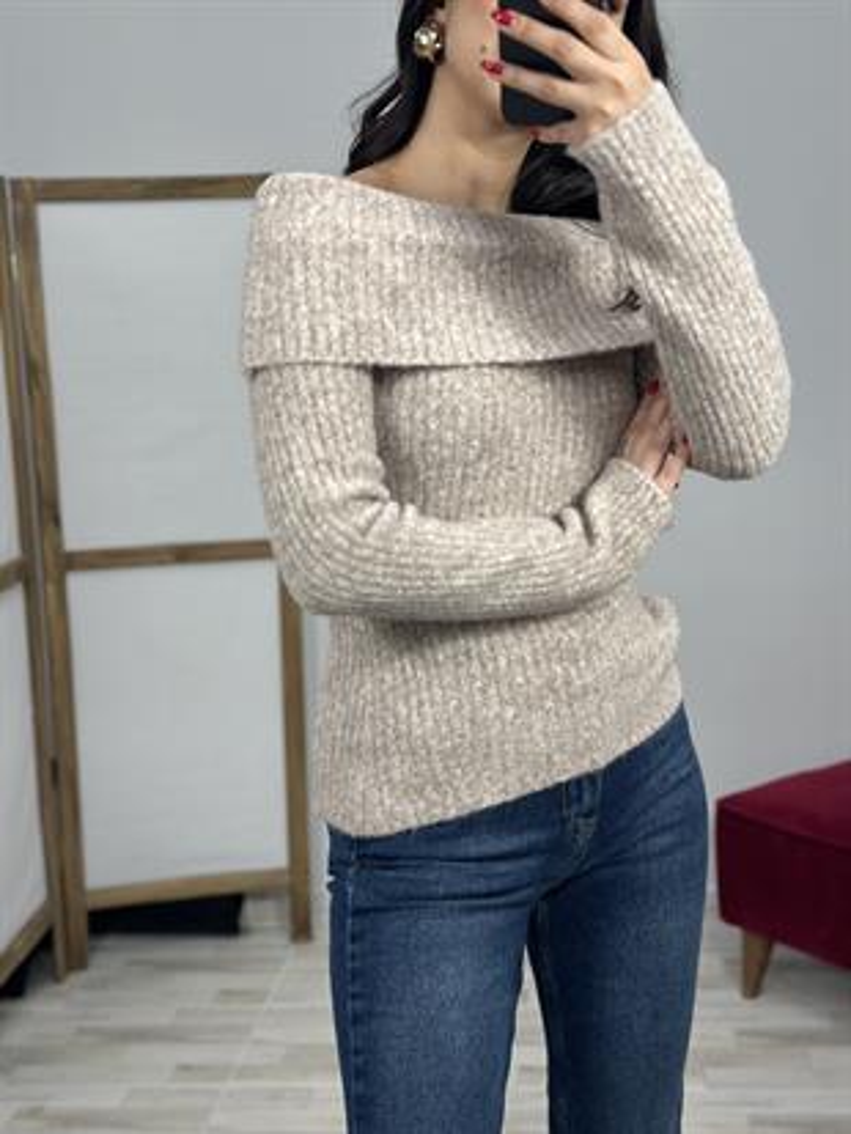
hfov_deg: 30.3
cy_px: 567
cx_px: 426
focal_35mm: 48
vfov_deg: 39.6
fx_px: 1573
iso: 125
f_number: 1.78
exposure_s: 1/100
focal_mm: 6.86
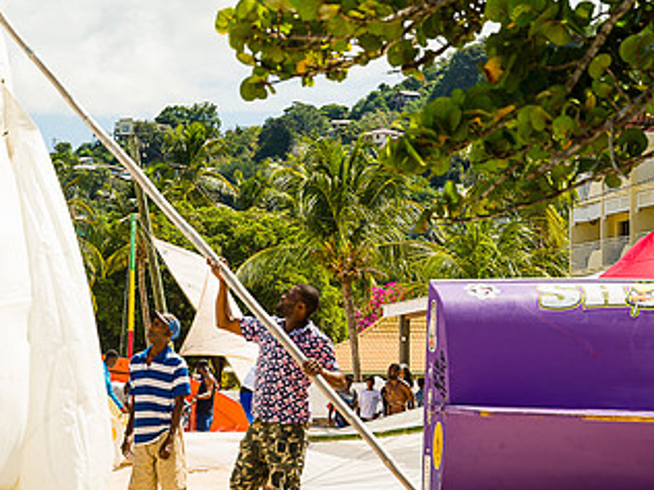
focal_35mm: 144
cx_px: 296
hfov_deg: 13.7
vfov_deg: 10.3
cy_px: 112
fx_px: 2721
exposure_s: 1/320
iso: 80
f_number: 6.3
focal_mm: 70
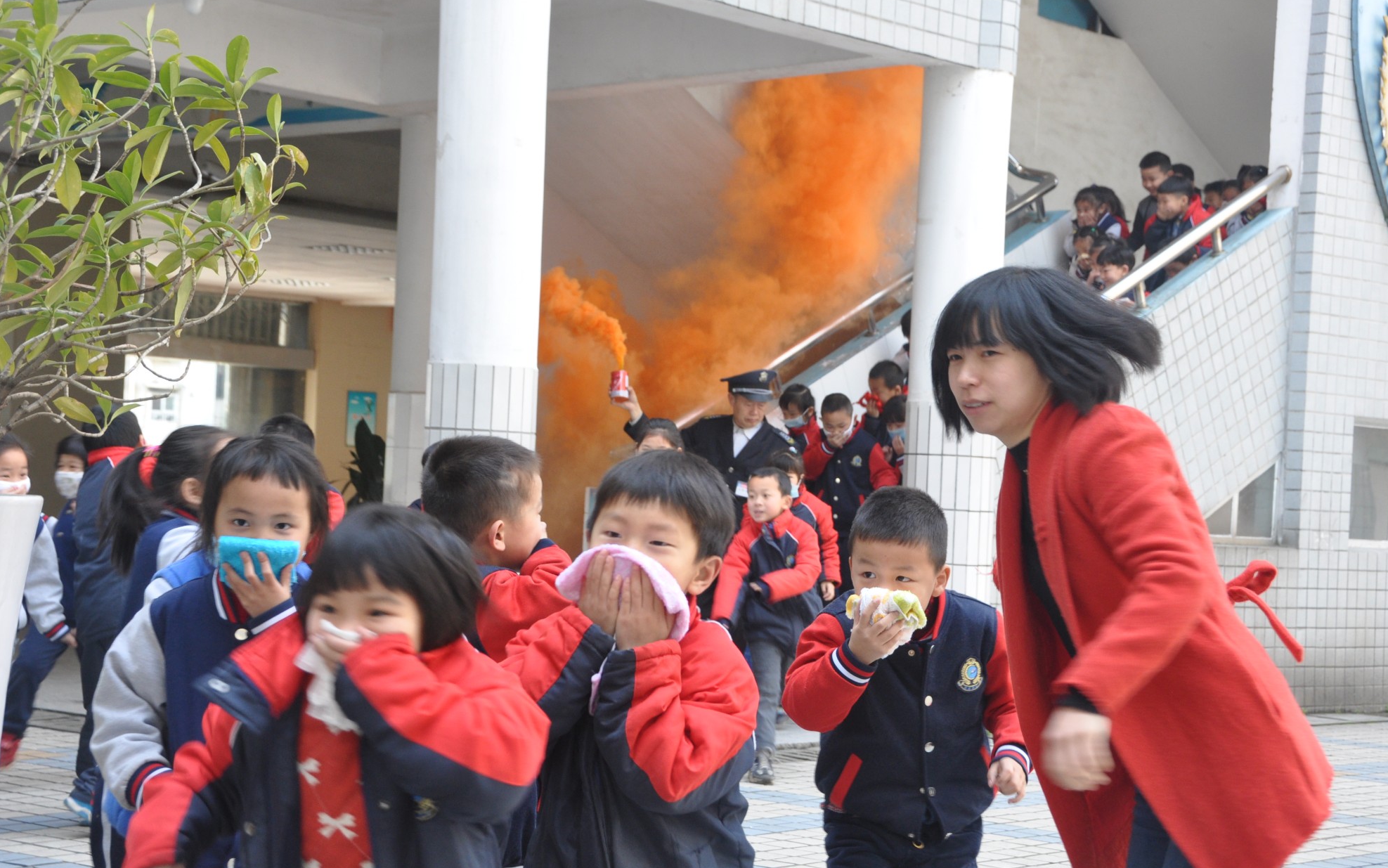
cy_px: 430
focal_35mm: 68
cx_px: 701
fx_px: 2573
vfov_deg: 19.1
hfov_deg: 30.2
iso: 640
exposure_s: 1/80
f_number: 9
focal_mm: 44
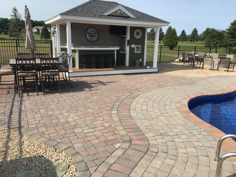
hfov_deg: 61.7
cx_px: 118
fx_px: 198
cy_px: 88
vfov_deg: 48.2
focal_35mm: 29
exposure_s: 1/1479
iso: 25
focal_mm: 4.15
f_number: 2.2
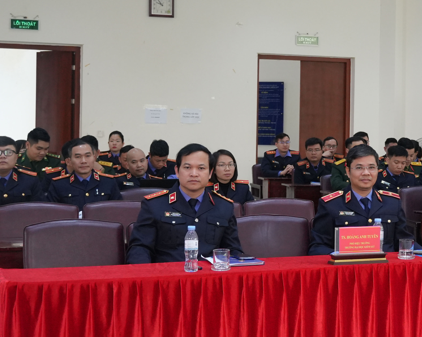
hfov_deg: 22.1
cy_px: 111
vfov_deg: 18.2
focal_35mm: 84
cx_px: 398
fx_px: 1051
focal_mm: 25
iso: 1250
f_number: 4
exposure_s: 1/160
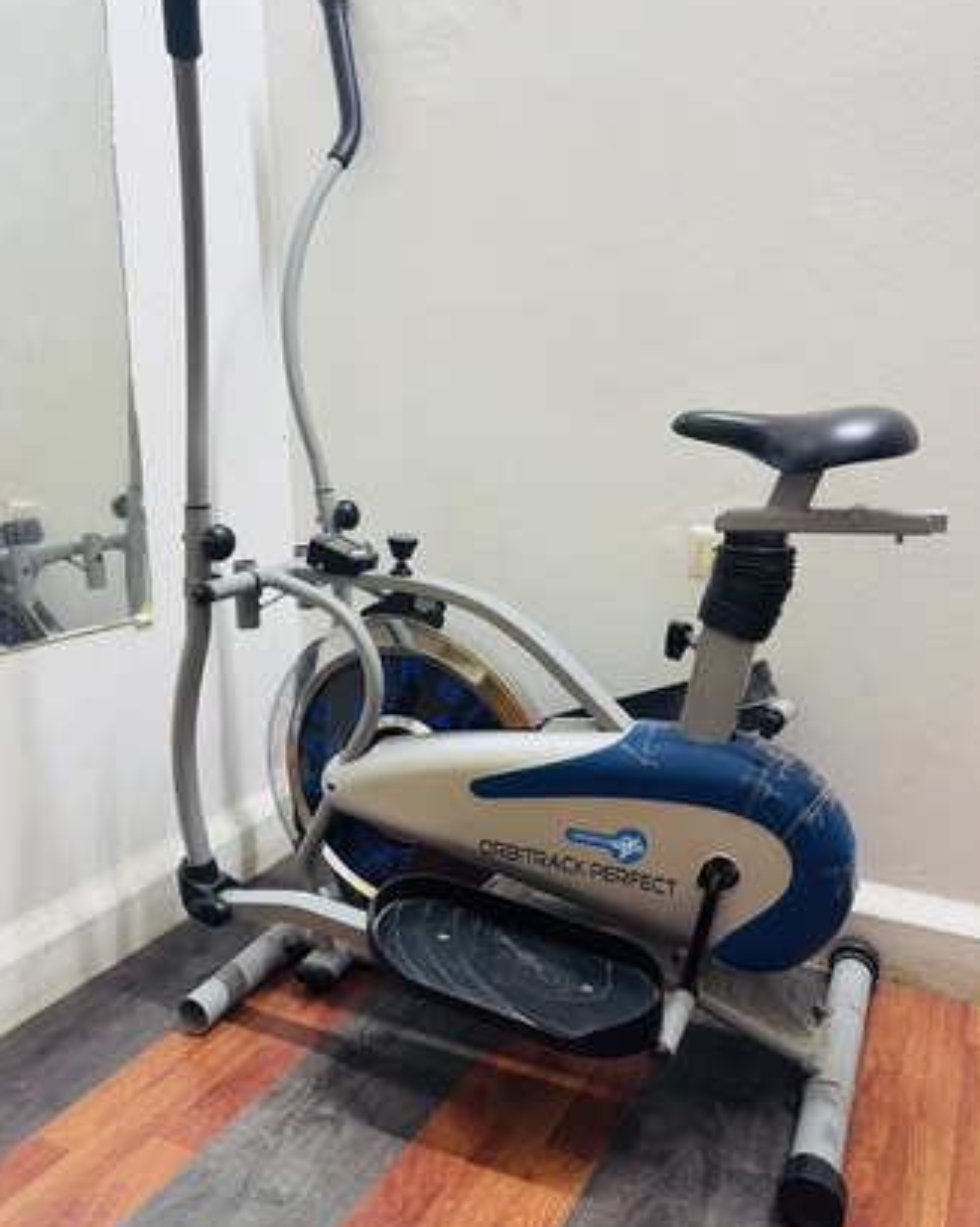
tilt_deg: -9.5
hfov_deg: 54.9
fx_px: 944
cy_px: 567
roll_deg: +1.8
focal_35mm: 26
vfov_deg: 66.0
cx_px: 484
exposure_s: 1/60
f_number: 1.78
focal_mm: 6.76
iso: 125
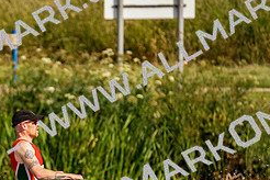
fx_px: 10597
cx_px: -43
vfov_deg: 1.0
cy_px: 155
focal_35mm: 1413
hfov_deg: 1.5
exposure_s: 1/2000
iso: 200
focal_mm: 600
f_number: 6.3
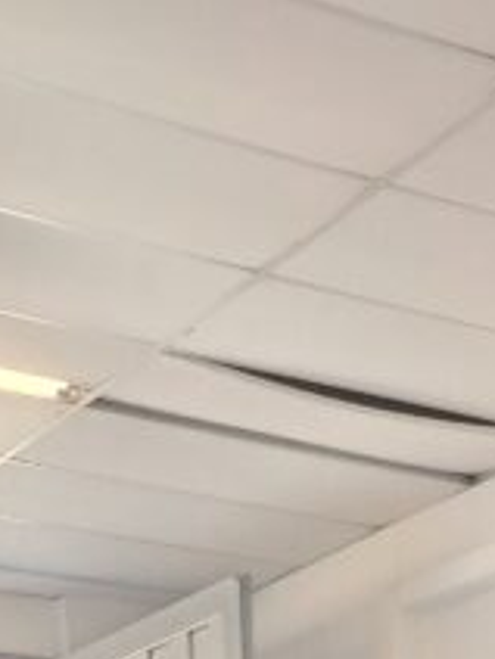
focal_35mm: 116
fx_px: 2212
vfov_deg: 12.9
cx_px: 862
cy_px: 1588
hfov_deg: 11.9
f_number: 1.75
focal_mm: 5.25
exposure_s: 1/50
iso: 375
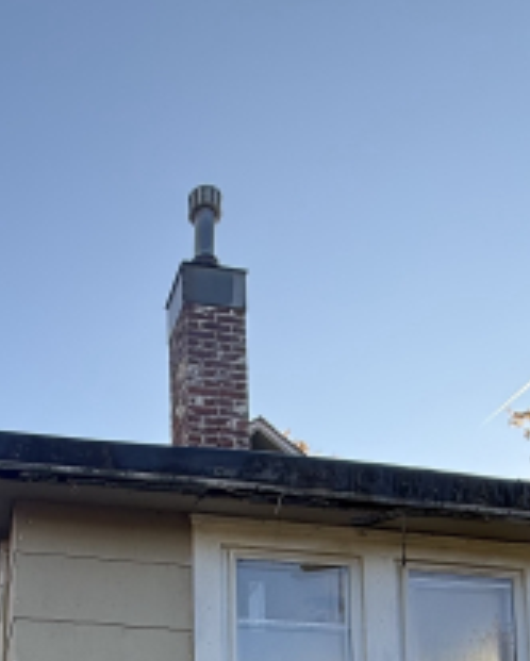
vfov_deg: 34.2
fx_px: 861
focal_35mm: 44
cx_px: 117
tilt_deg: +6.0
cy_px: 782
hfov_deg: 33.3
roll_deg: -0.1
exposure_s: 1/282
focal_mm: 2.22
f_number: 2.2
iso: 50
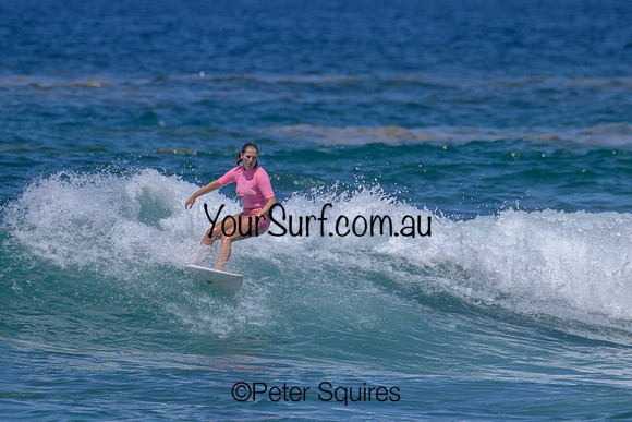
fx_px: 17306
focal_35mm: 986
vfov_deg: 1.4
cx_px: 259
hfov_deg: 2.1
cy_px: 202
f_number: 11
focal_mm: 800
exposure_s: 1/2000
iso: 720
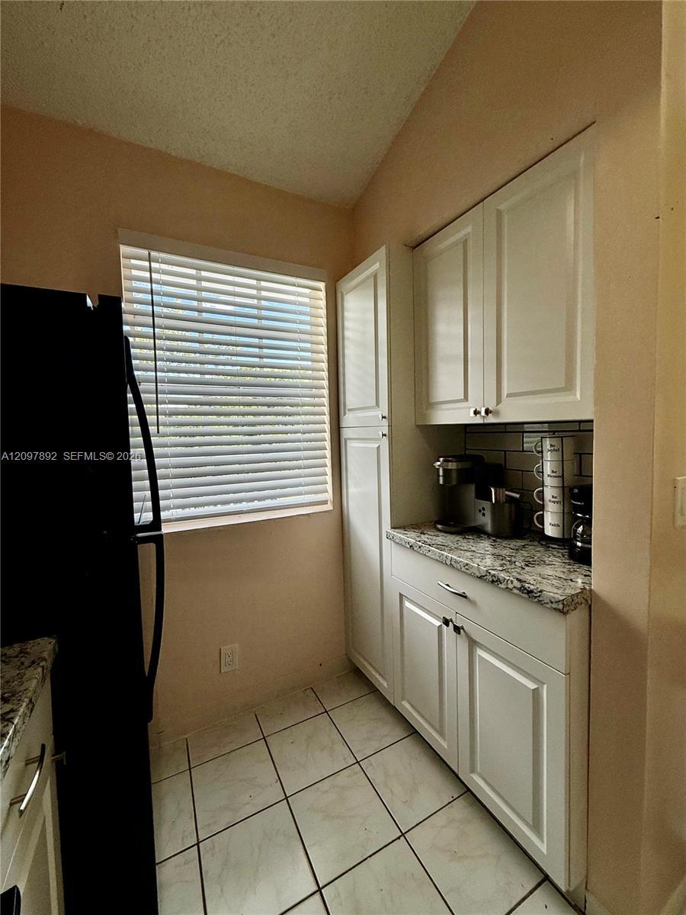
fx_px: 370
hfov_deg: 85.7
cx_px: 343
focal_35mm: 14
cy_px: 458
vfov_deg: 102.1
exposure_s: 1/271
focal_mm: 2.22
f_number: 2.2
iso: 50
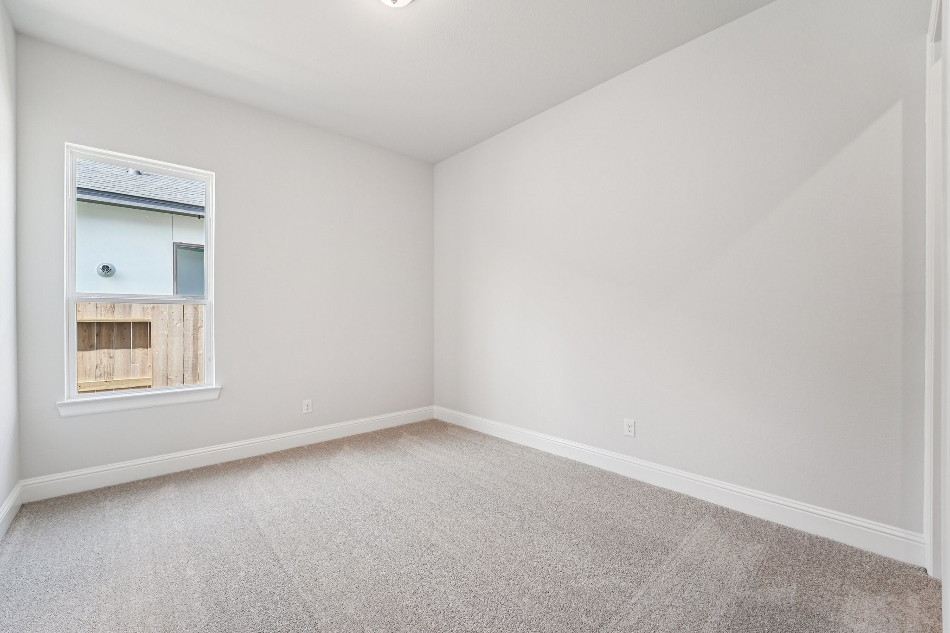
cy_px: 316
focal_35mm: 14
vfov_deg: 81.2
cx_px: 475
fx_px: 369
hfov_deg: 104.3
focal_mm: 14
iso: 500
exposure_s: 1/40
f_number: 8
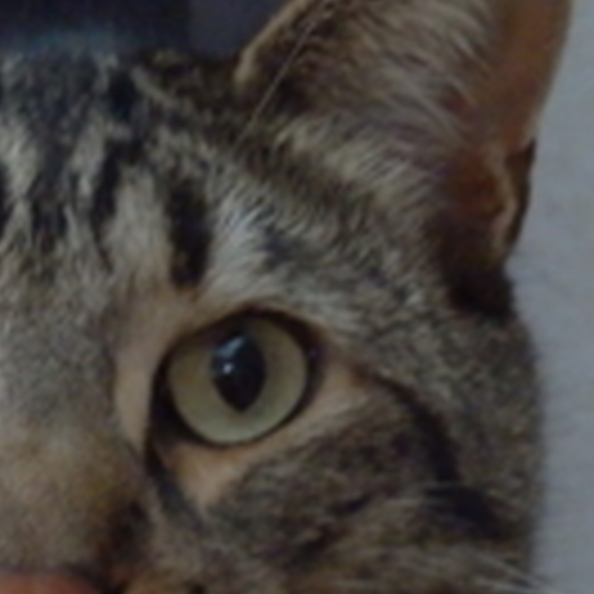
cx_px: 68
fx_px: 6640
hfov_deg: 5.1
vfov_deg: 5.1
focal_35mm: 342
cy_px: 531
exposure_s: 1/8
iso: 1600
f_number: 5.3
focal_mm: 22.9
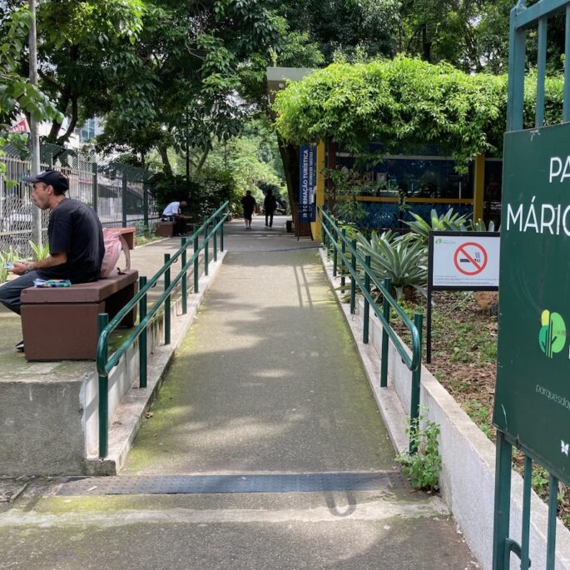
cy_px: 255
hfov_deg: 44.5
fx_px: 689
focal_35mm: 37
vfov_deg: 44.9
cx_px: 366
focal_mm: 3.99
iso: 20
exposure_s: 1/171
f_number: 1.8
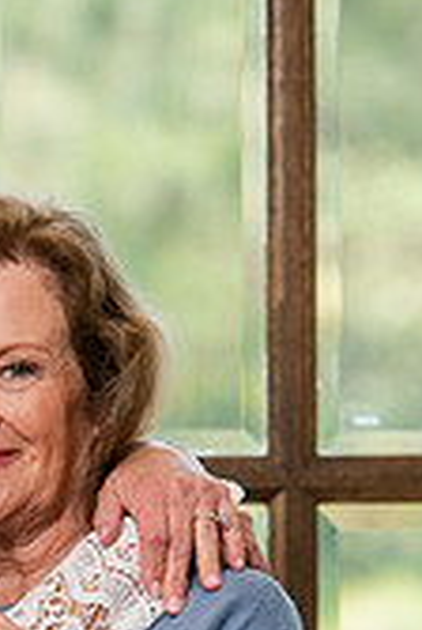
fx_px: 7056
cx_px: -117
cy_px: 739
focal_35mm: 403
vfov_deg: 5.1
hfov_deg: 3.4
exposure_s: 1/320
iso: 250
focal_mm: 150
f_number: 4
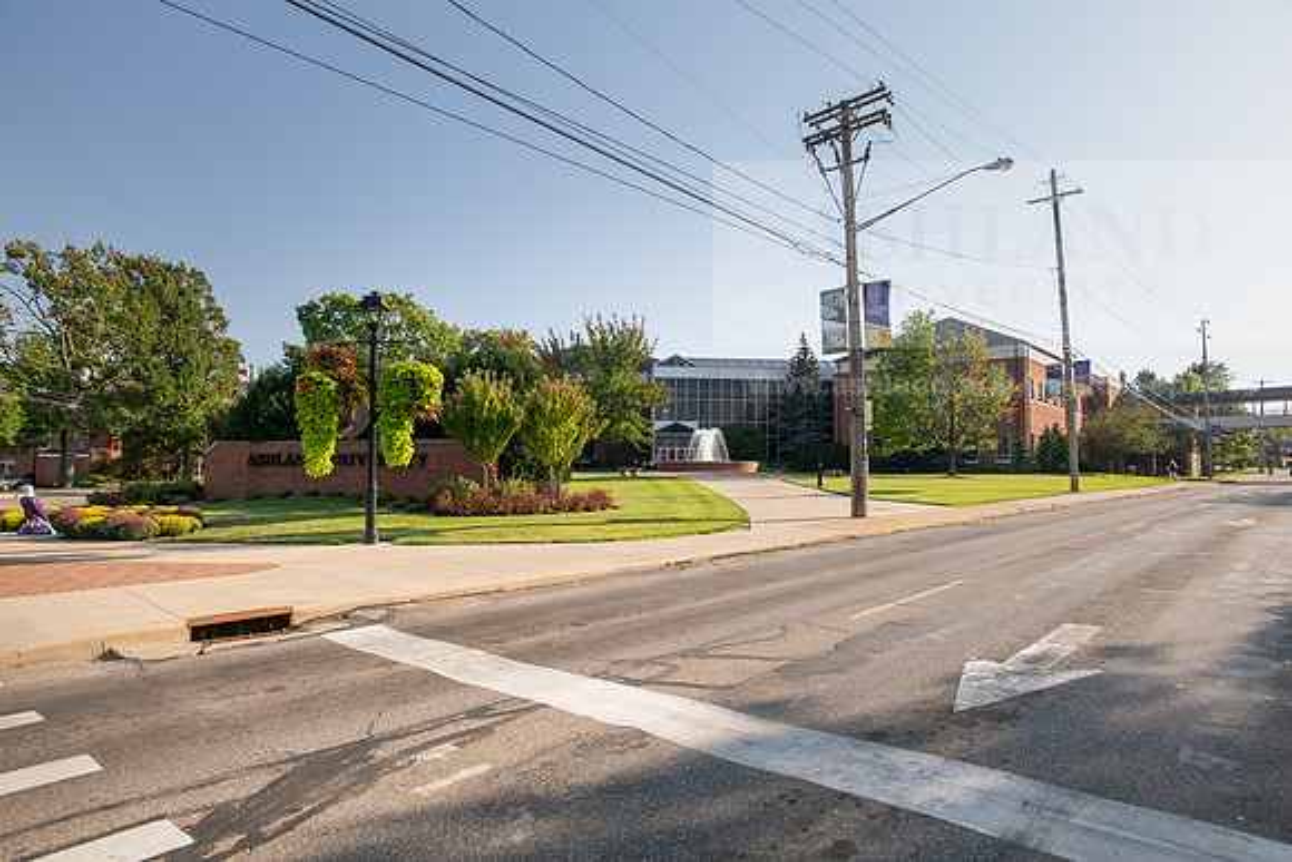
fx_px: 718
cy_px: 431
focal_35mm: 20
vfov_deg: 62.0
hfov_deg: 84.0
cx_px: 646
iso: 400
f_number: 5.6
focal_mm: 20
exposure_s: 1/320
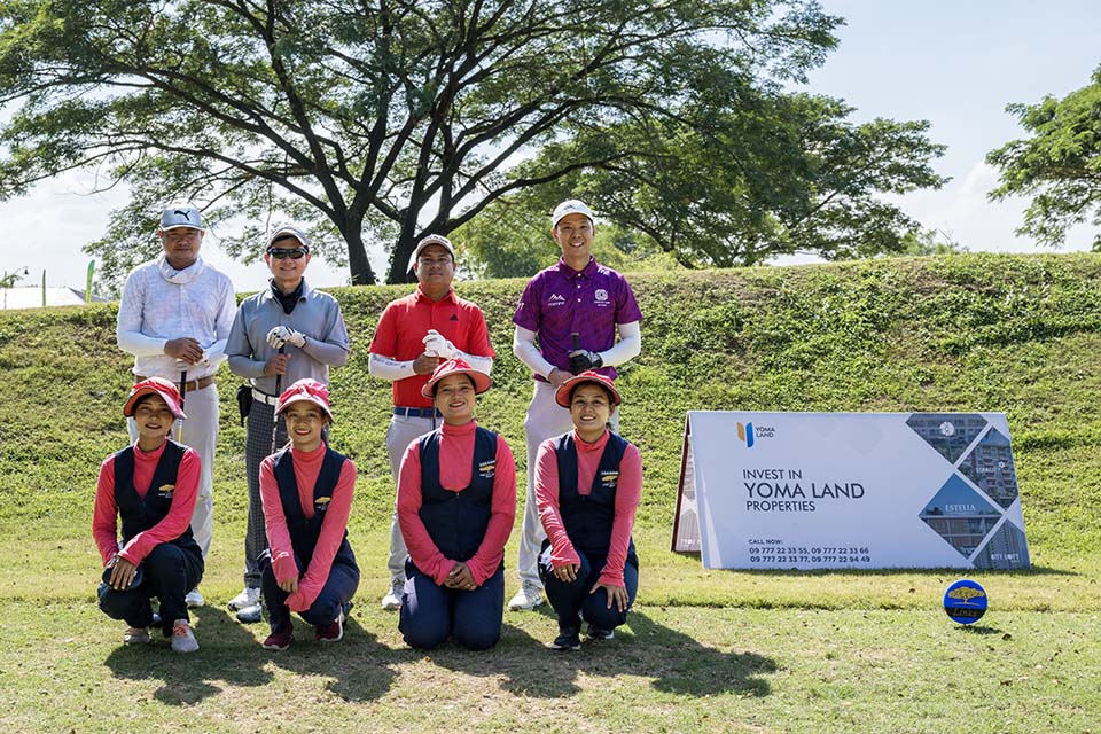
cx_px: 550
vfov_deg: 29.2
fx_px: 1407
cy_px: 367
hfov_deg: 42.7
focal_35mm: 46
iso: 280
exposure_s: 1/640
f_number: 7.1
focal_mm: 46
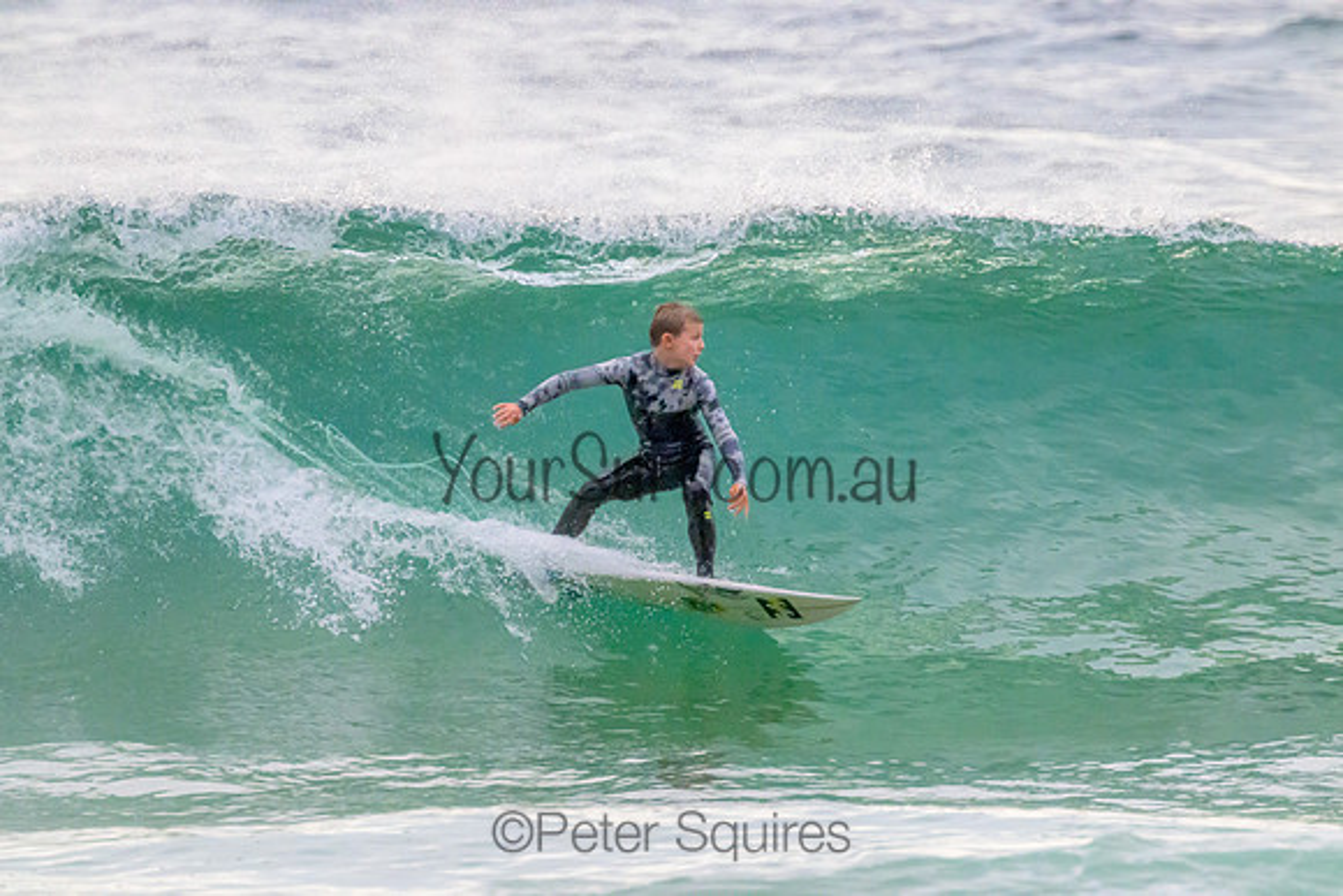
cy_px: 448
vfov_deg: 1.7
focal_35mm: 800
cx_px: 672
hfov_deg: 2.6
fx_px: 29850
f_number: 11
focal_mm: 800
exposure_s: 1/2000
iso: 14400
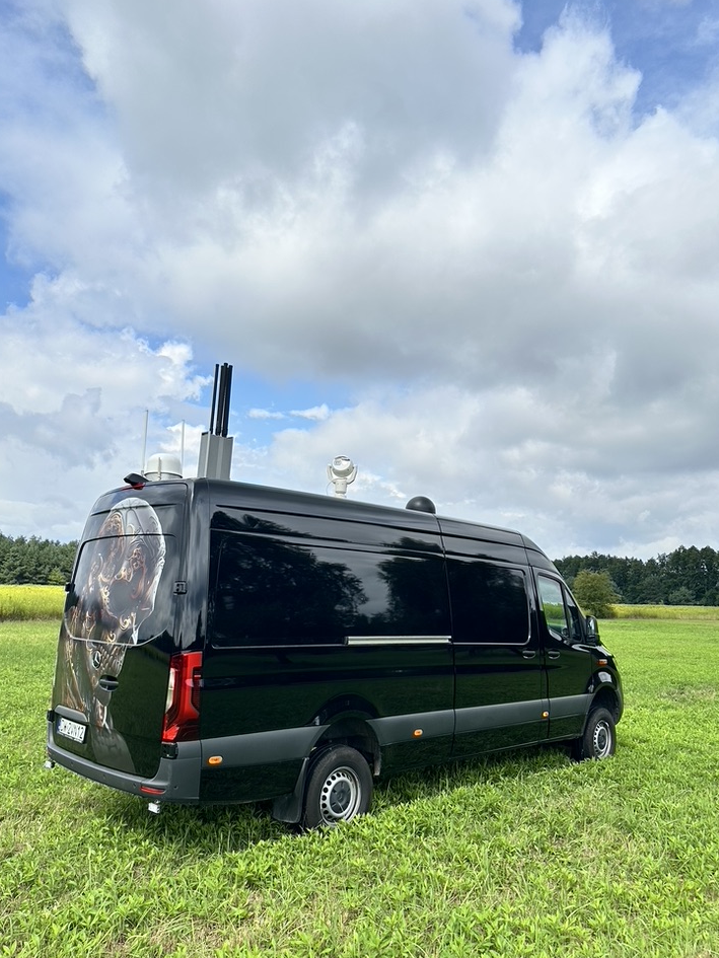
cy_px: 482
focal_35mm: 26
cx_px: 343
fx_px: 720
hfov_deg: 53.1
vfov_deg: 67.3
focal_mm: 6.86
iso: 80
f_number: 1.78
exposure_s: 1/4184
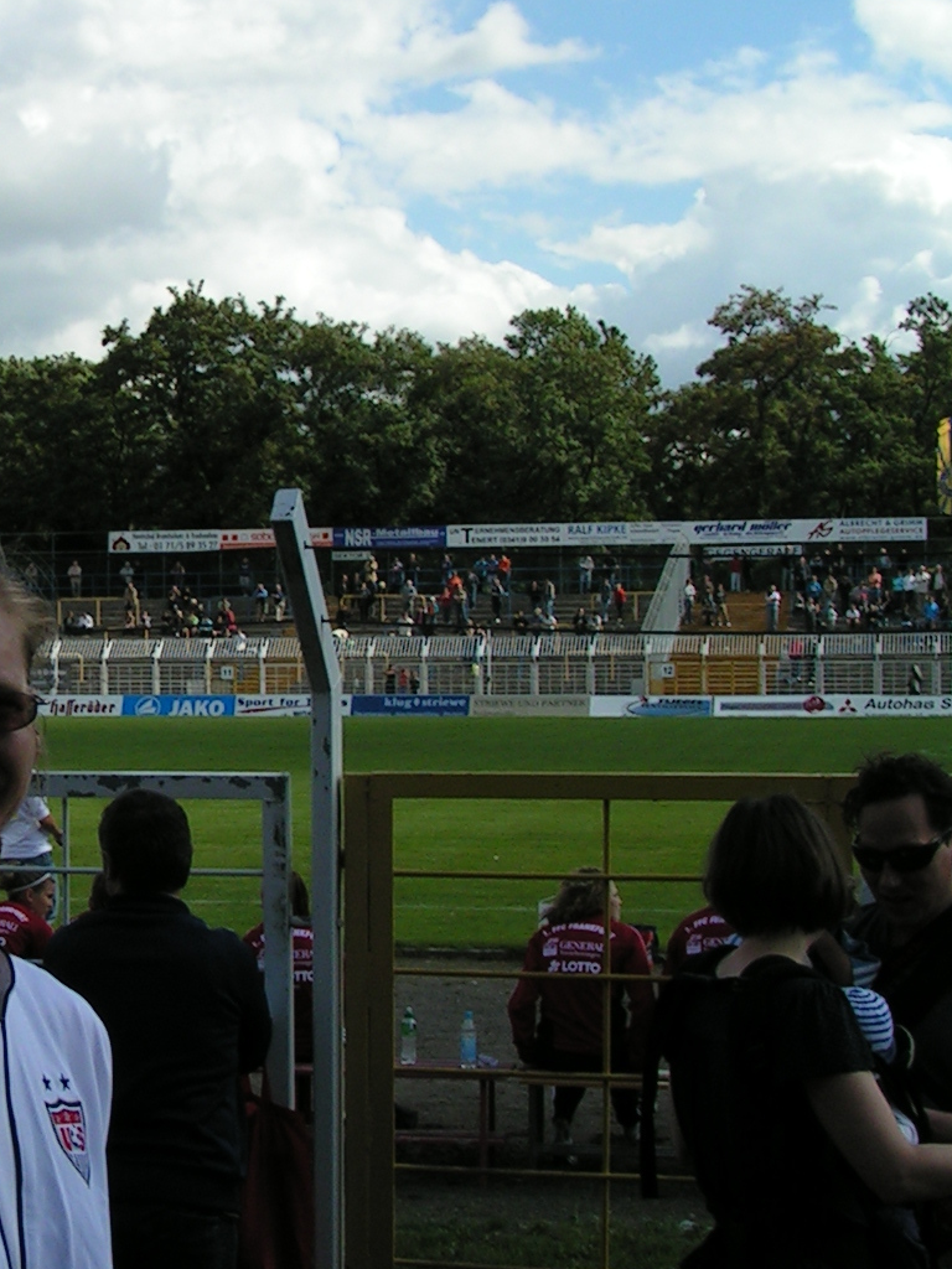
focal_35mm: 76
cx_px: 11
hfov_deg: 18.9
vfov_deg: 25.6
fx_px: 2787
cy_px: 564
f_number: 5.6
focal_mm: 5.8
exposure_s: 1/500
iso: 50
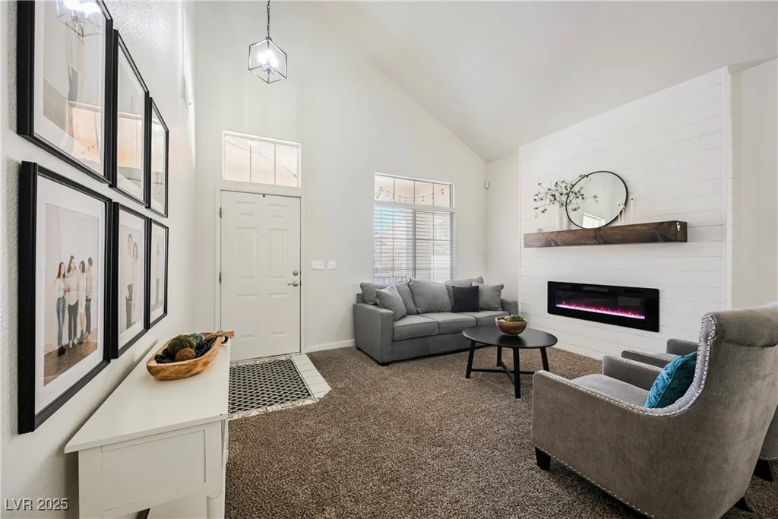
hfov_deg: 104.2
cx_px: 389
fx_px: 303
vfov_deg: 81.2
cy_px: 260
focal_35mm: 14
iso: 400
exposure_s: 1/400
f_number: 8
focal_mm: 14
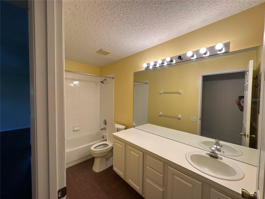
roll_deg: -0.6
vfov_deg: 85.7
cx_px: 132
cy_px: 100
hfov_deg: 102.1
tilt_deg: -1.4
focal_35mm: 14
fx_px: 107
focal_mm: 2.22
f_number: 2.2
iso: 64
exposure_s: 1/120
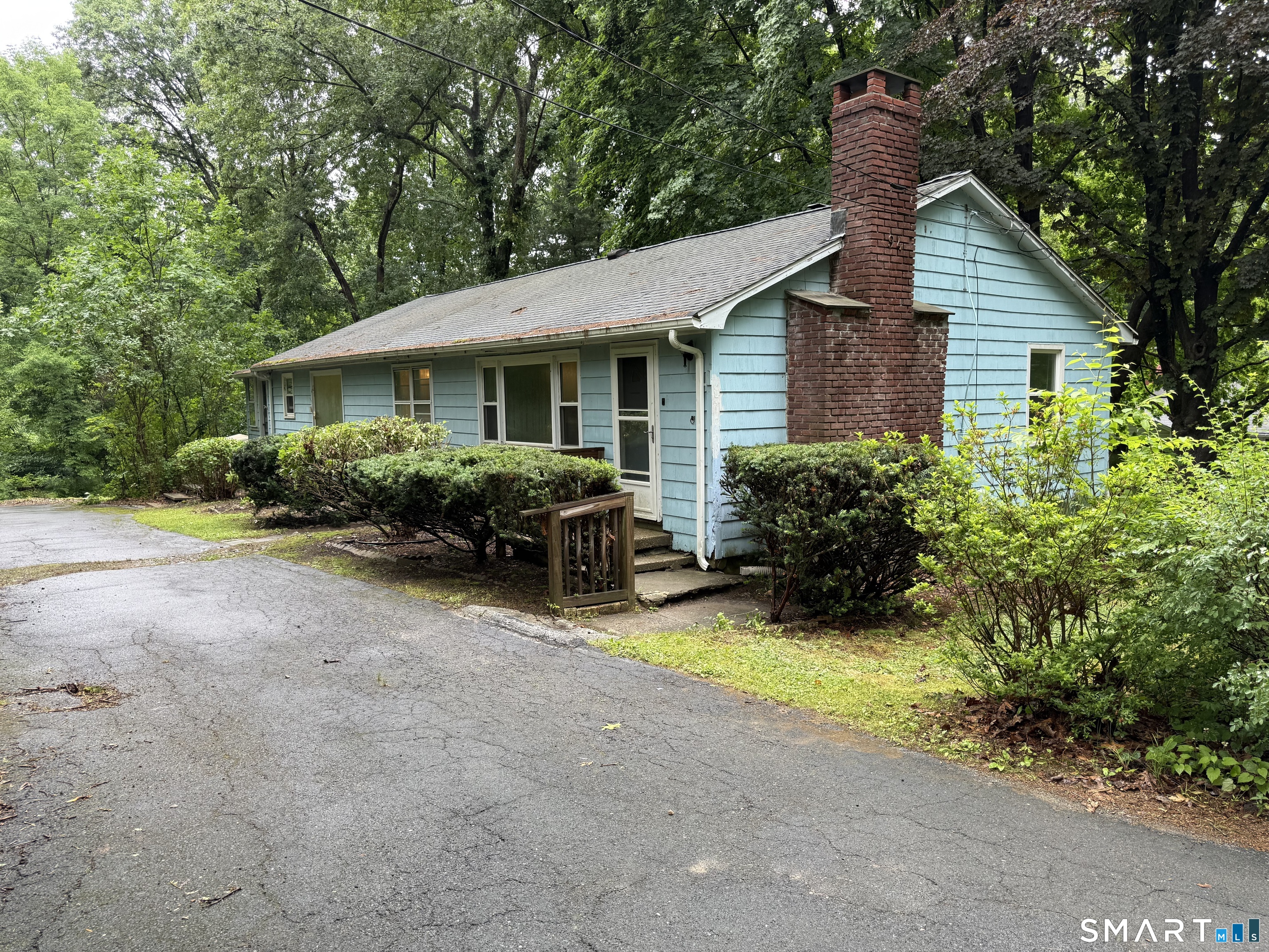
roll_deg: +1.4
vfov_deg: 56.8
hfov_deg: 71.6
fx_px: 880
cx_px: 634
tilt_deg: -4.7
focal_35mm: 24
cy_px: 476
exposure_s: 1/121
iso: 64
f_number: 1.78
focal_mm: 6.76
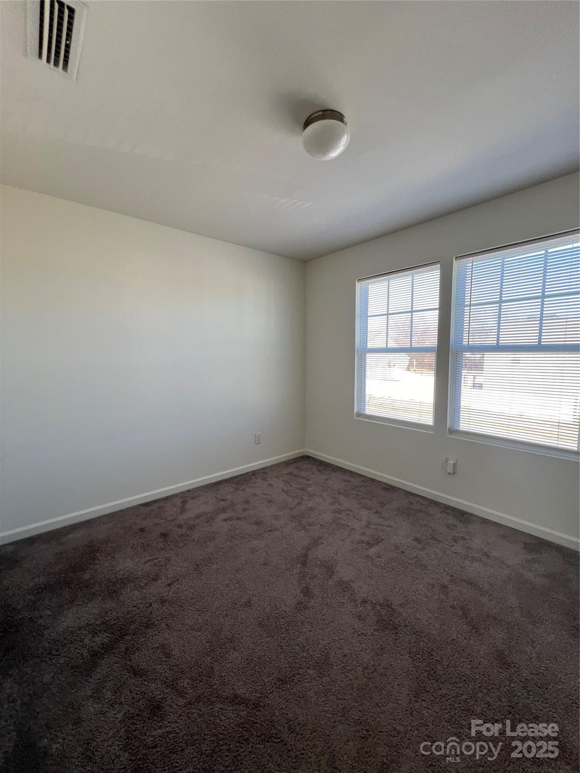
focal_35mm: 13
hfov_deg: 89.9
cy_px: 386
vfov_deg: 106.2
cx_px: 290
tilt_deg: -4.5
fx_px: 290
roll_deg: +0.5
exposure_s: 1/99
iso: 50
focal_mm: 1.57
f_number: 1.8
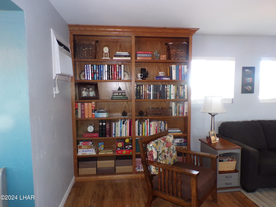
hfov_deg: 71.6
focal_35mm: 24
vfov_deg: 56.8
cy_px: 104
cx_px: 138
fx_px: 191
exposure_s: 1/34
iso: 200
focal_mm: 4.3
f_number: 3
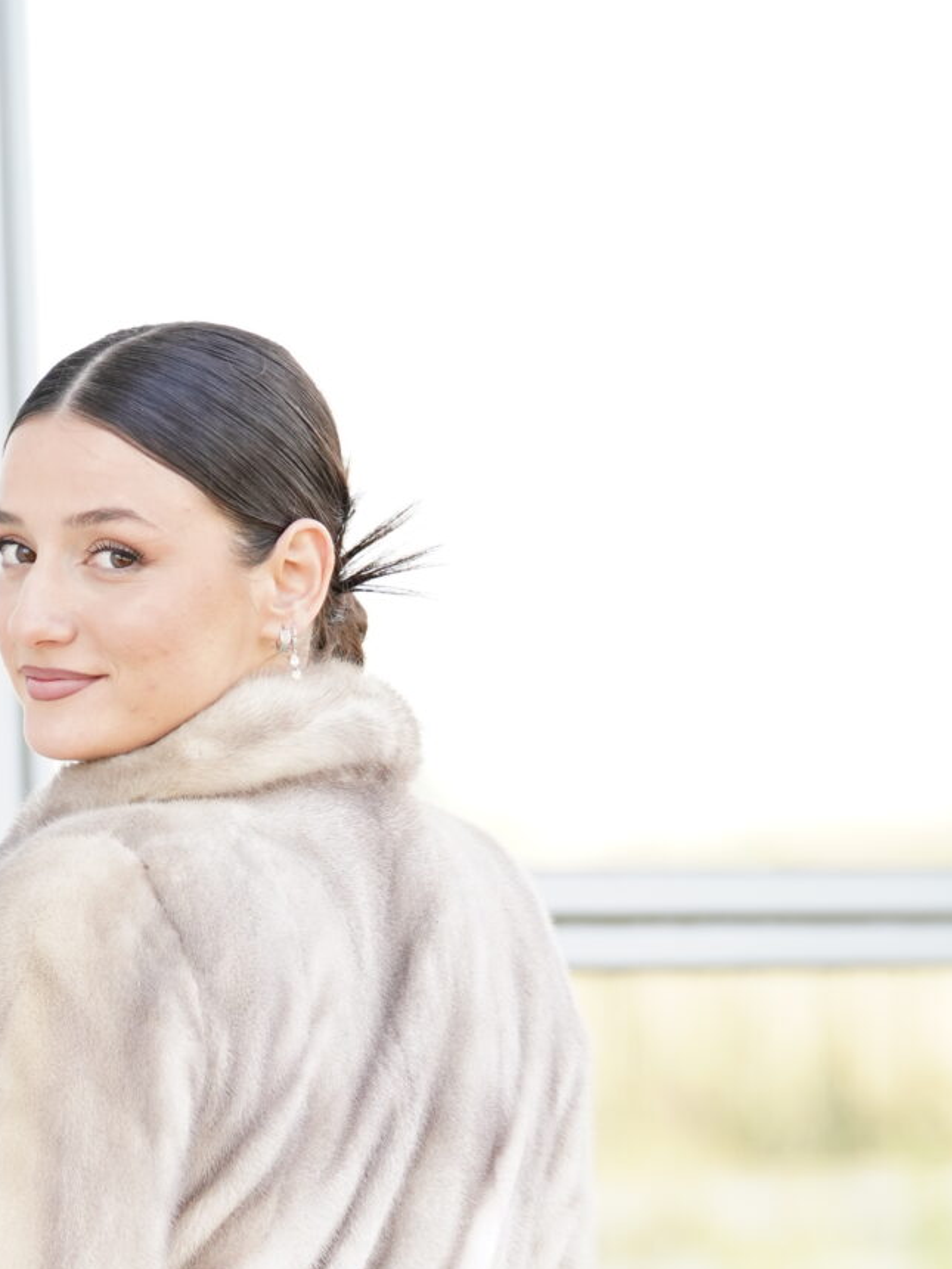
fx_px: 13017
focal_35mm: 355
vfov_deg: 5.5
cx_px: -144
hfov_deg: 4.2
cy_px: 1867
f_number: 2.8
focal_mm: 124
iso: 250
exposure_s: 1/250
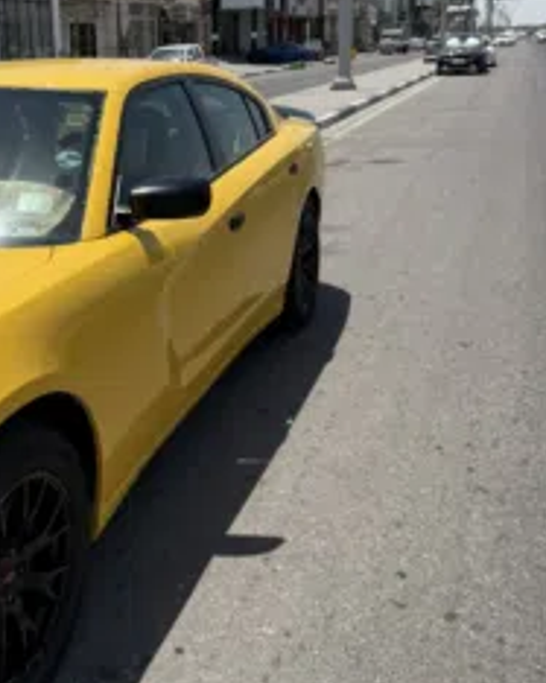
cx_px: 146
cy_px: 327
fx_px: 809
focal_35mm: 40
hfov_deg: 36.6
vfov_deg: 45.8
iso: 80
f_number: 1.78
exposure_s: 1/6711
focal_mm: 6.76
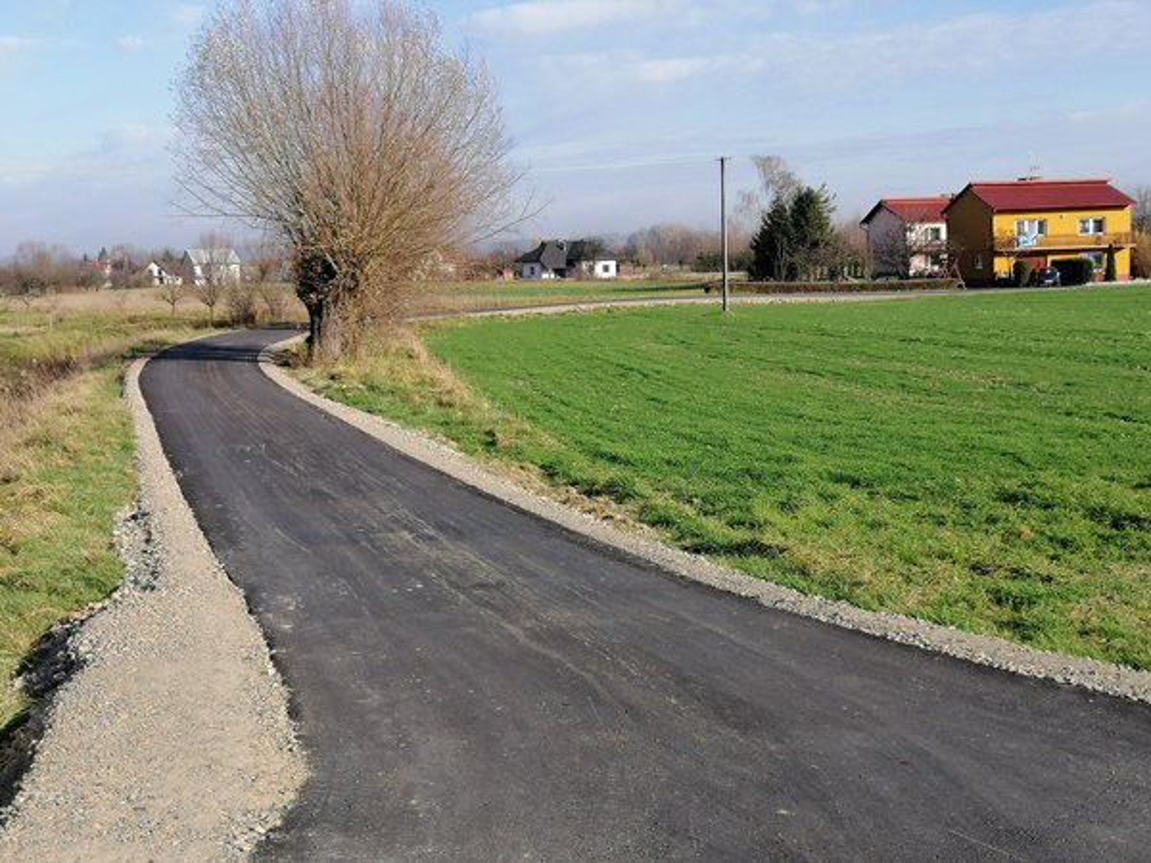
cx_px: 576
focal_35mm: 46
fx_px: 1530
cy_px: 432
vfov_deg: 31.5
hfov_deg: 41.2
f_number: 1.8
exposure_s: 1/977
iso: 50
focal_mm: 3.95
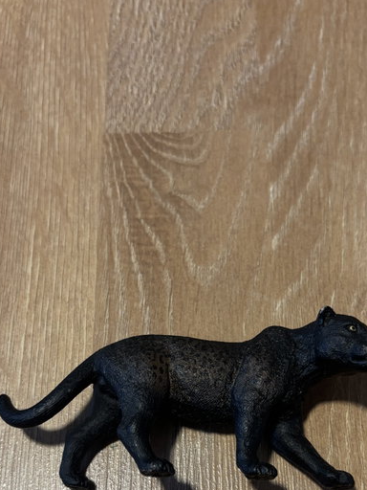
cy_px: 370
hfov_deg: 34.3
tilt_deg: -68.3
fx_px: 594
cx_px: 206
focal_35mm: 42
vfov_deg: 43.3
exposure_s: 1/50
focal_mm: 5.96
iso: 200
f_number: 1.6
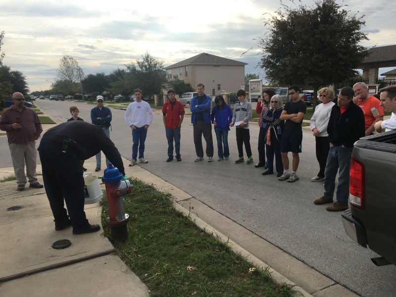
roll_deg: +2.7
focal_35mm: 29
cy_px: 148
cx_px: 198
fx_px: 332
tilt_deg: -8.8
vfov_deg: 48.2
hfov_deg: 61.7
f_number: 2.2
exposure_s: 1/1054
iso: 25
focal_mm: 4.15
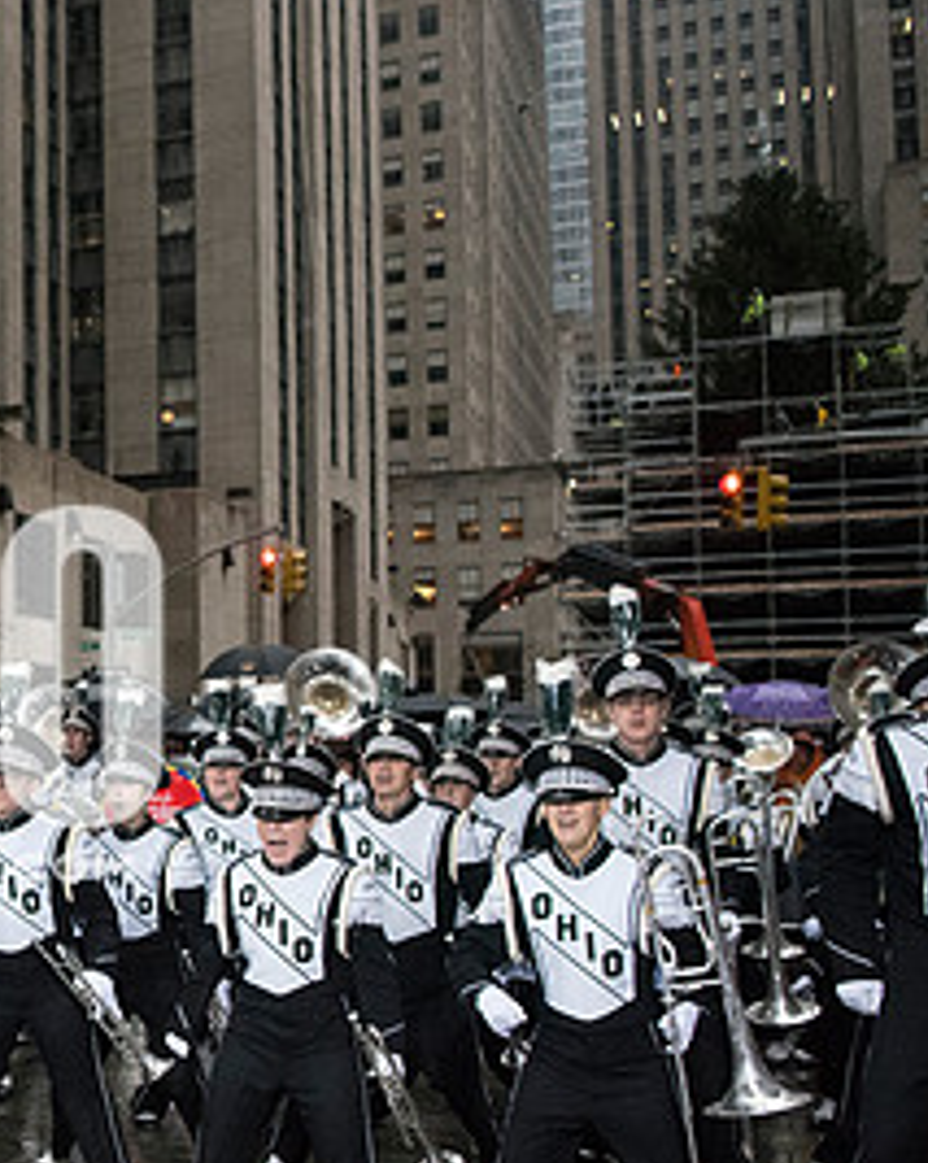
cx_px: -166
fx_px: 1685
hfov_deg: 27.4
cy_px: 712
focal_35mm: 49
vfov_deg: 37.9
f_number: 2.8
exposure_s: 1/4000
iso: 10000
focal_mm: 24
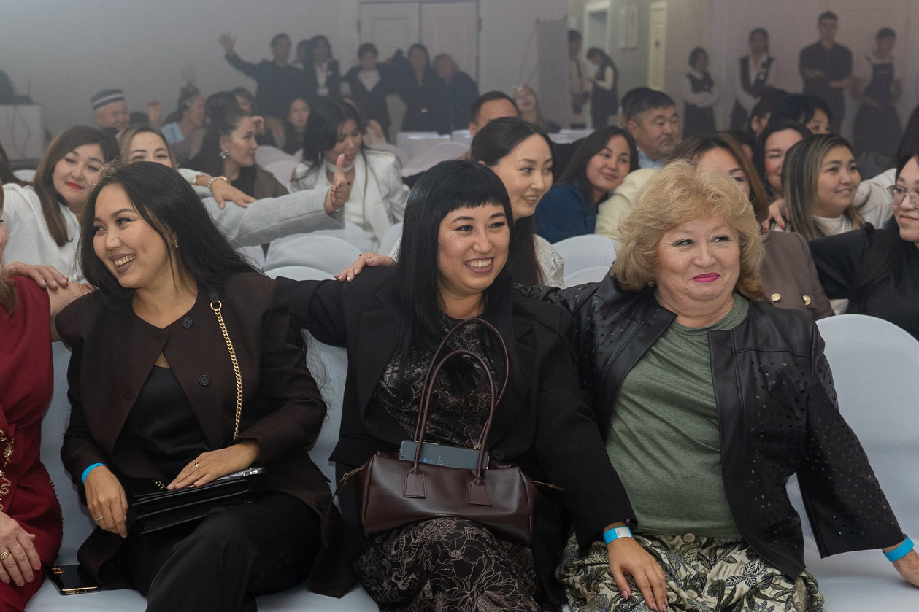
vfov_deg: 22.9
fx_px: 1506
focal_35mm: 59
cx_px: 268
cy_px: 423
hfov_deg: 33.5
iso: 1000
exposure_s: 1/160
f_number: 3.2
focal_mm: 28
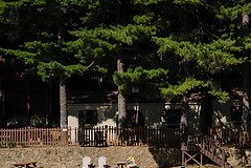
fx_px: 1018
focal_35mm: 146
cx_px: 215
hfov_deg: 14.0
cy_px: 175
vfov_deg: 9.3
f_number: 5.6
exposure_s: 1/2000
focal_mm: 58
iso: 200
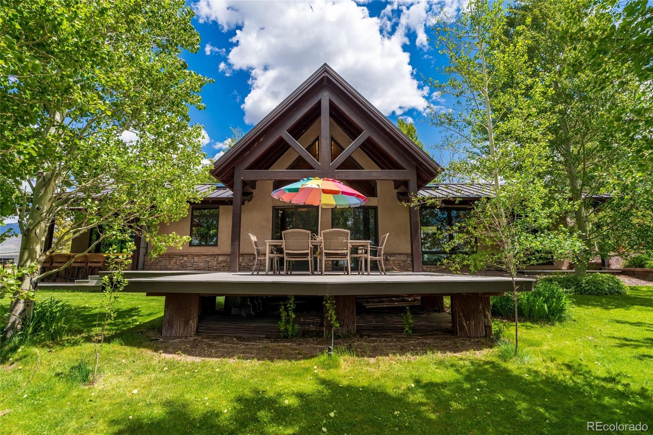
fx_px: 290
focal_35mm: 16
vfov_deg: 73.7
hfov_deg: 96.7
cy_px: 218
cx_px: 326
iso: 100
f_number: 8
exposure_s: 1/2500
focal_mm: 16
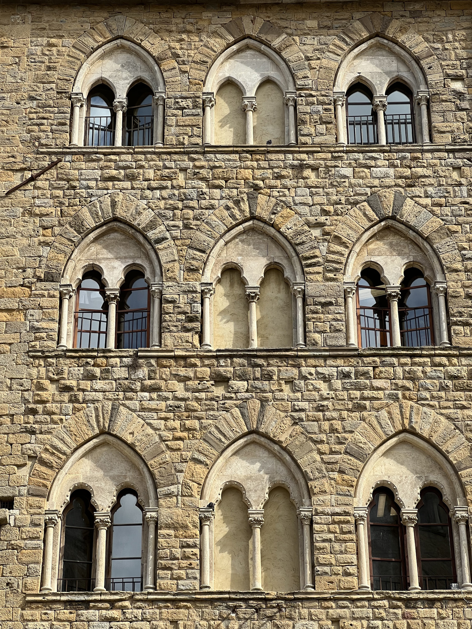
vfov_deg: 25.3
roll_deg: +0.4
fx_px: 1400
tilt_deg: +28.0
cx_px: 236
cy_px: 314
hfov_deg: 19.1
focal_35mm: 77
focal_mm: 9
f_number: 2.8
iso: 32
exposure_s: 1/492
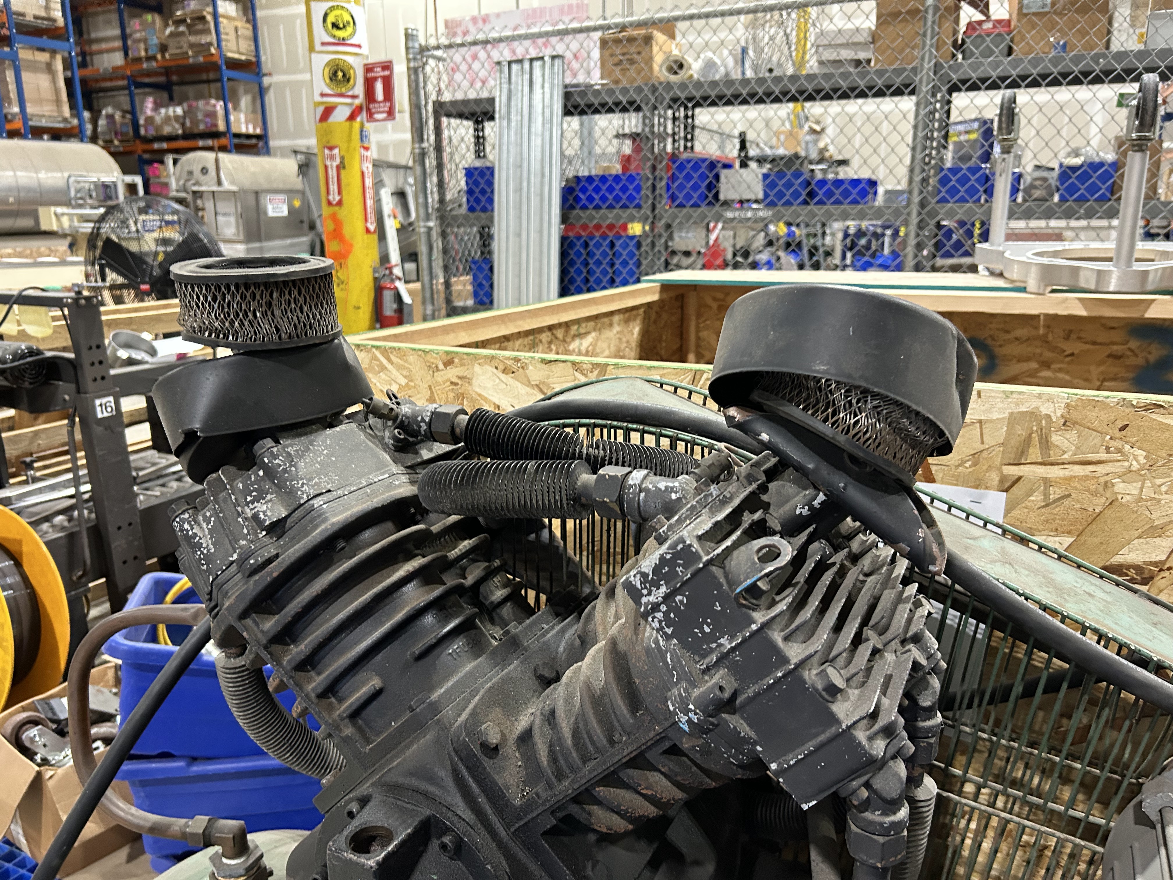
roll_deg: +0.8
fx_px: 881
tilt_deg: -15.1
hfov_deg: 67.3
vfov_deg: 53.1
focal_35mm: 26
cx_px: 586
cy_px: 440
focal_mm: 5.7
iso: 400
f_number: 1.5
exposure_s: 1/60
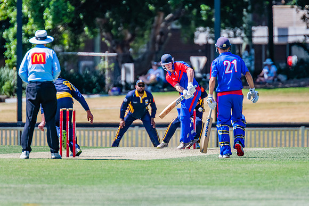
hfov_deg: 2.7
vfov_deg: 1.8
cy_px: 78
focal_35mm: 759
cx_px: 178
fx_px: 6516
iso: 640
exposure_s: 1/2000
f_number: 5.6
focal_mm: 600
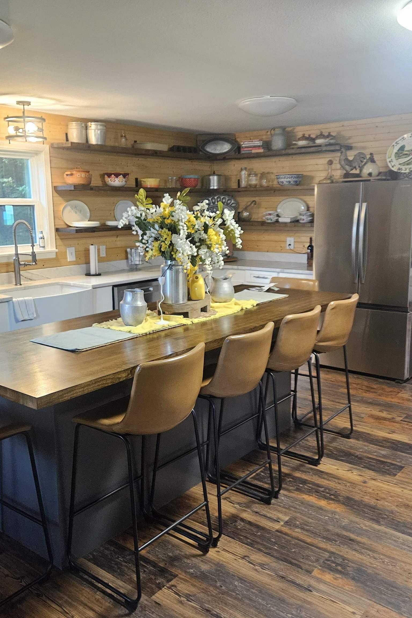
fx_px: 549
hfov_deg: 41.1
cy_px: 308
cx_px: 189
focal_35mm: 32
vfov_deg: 58.7
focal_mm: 5.4
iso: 1000
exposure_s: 1/120
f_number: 1.8
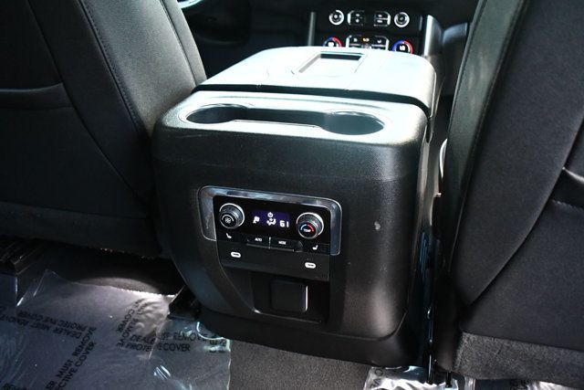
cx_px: 292
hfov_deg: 57.2
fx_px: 535
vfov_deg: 40.0
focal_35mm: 33
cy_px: 195
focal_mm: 22
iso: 4000
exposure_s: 1/60
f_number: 3.8
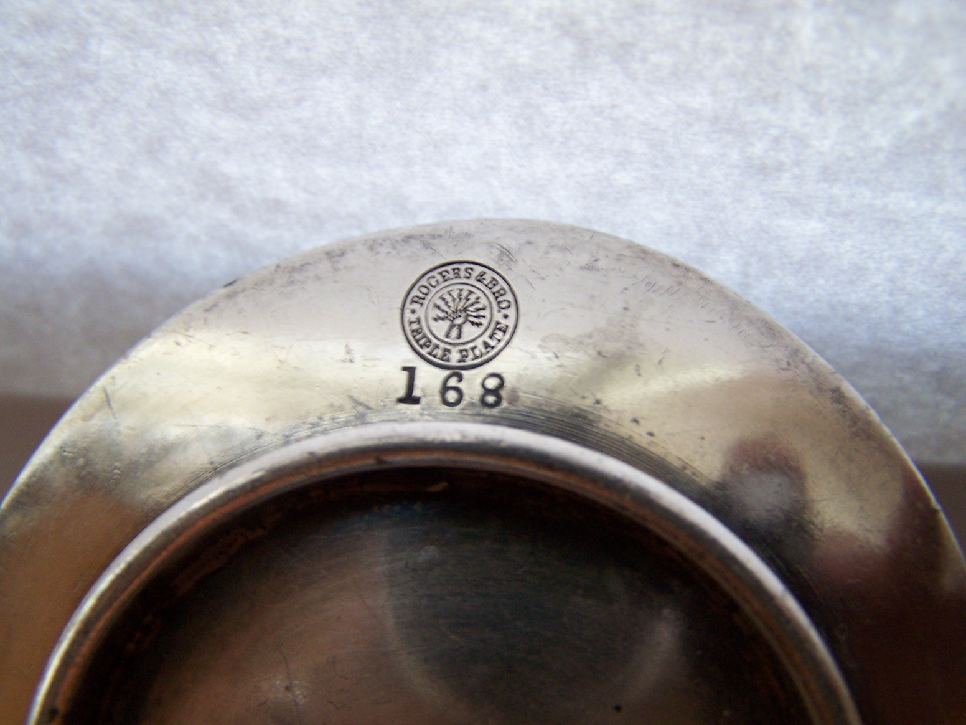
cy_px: 362
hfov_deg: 49.0
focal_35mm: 38
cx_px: 483
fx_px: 1060
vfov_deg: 37.7
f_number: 2.8
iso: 140
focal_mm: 6.3
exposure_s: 1/15
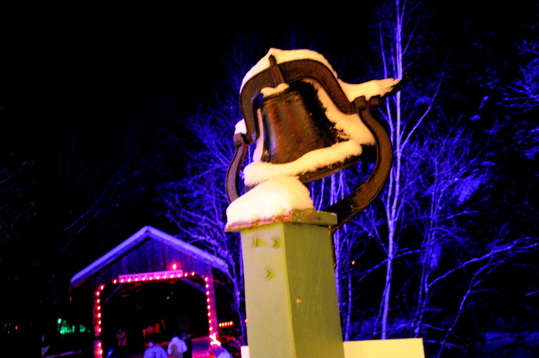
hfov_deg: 43.7
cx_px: 270
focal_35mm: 45
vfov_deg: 29.8
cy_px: 179
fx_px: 673
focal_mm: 30
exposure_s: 1/5
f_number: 4.2
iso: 3200
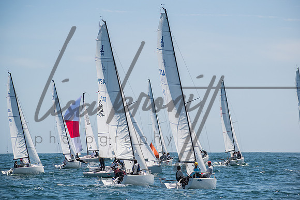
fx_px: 1414
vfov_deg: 8.1
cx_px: 152
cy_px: 100
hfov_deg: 12.1
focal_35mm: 170
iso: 200
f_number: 6.3
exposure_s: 1/1250
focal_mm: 110
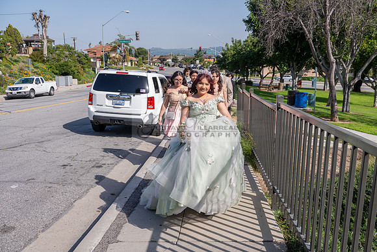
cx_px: 188
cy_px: 126
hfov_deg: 60.3
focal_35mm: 31
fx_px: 325
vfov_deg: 42.3
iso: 200
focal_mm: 31
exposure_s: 1/800
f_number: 5.6
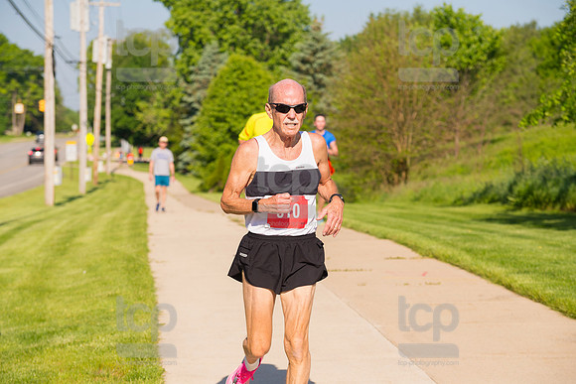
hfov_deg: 19.5
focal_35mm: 105
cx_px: 288
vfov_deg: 13.0
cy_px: 192
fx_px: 1680
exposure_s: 1/2000
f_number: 5.6
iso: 400
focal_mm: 105
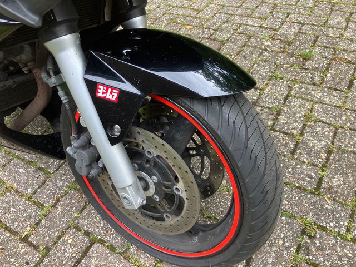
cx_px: 178
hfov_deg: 63.4
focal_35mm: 28
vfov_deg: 49.7
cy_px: 134
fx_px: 288
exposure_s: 1/121
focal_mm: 3.99
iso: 32
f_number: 1.8
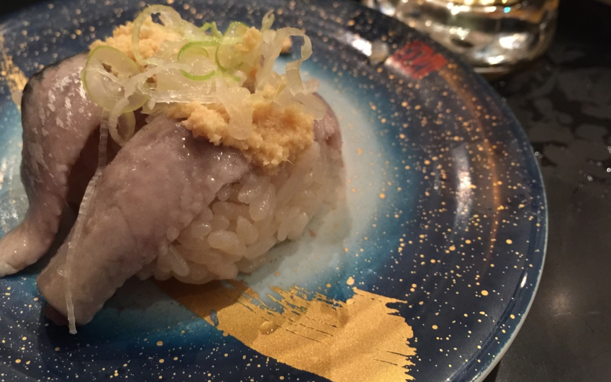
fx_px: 566
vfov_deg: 37.0
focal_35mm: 34
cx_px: 289
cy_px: 141
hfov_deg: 56.7
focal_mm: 4.15
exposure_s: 1/10
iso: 125
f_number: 2.2
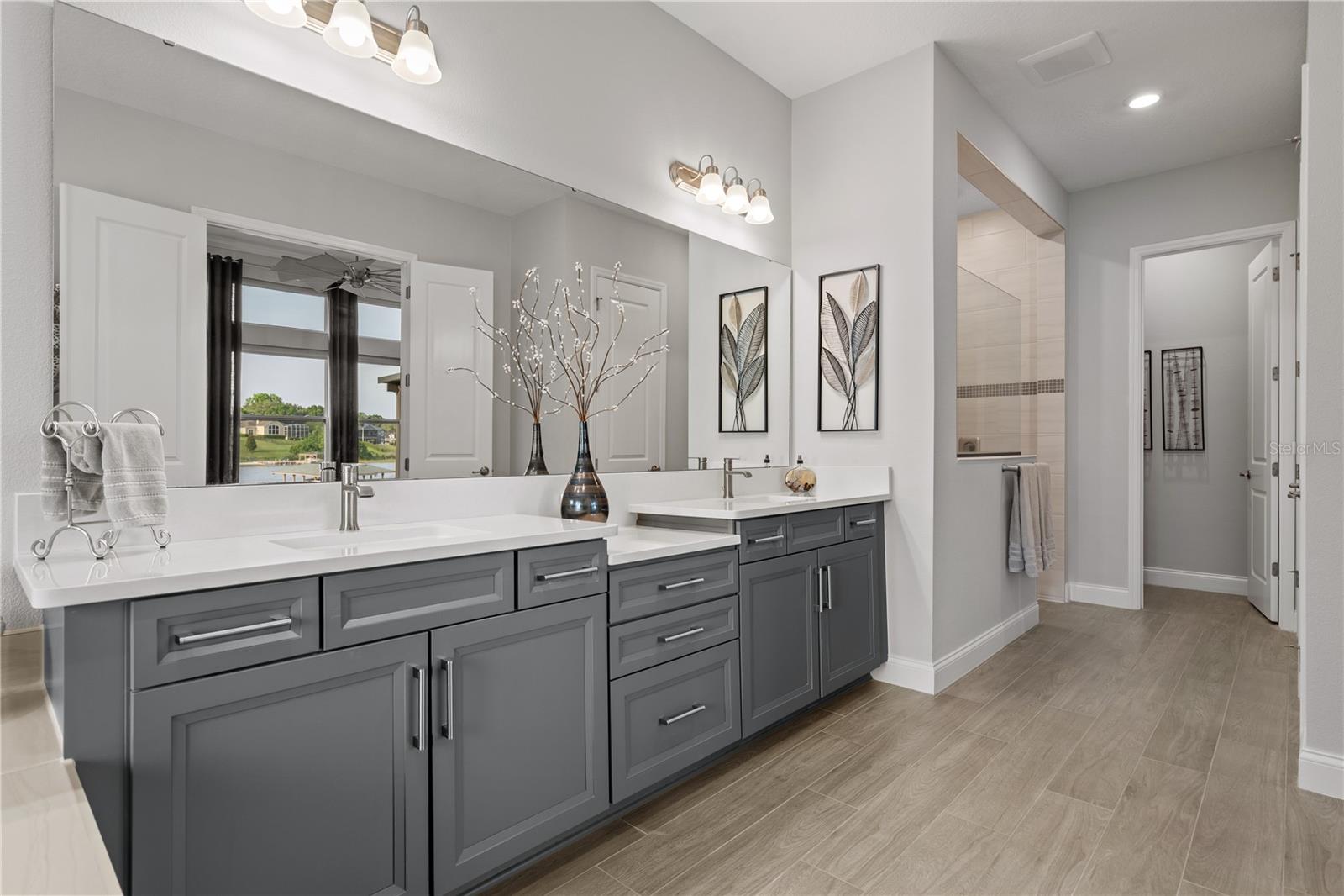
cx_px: 672
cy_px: 448
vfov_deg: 70.4
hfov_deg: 93.3
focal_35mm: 17
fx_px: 634
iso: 500
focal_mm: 17
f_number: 7.1
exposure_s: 1/3
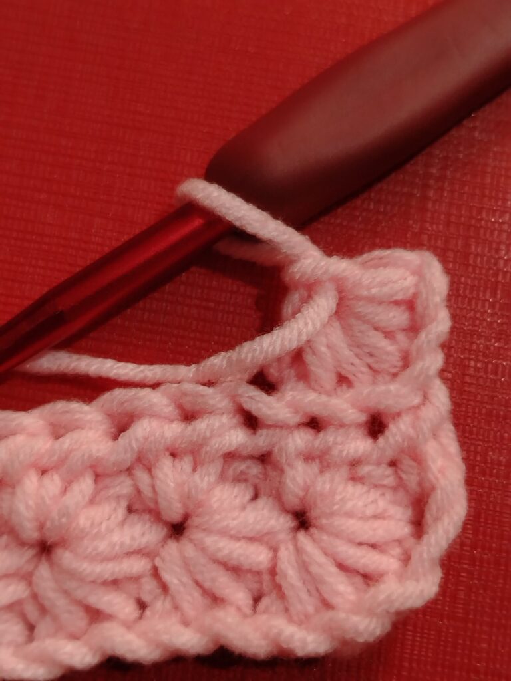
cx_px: 256
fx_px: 945
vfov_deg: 39.7
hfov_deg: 30.3
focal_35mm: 48
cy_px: 340
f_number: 1.75
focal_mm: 5.25
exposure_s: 1/33.3
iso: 2013
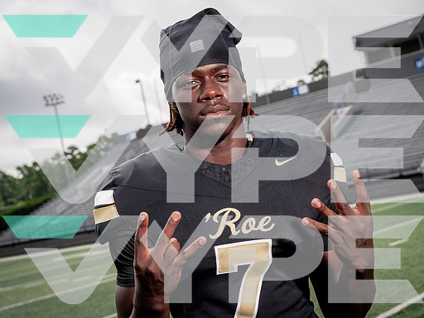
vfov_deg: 23.7
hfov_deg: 31.2
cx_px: 215
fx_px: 759
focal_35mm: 62
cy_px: 159
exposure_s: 1/1600
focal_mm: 55
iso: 320
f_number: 6.3
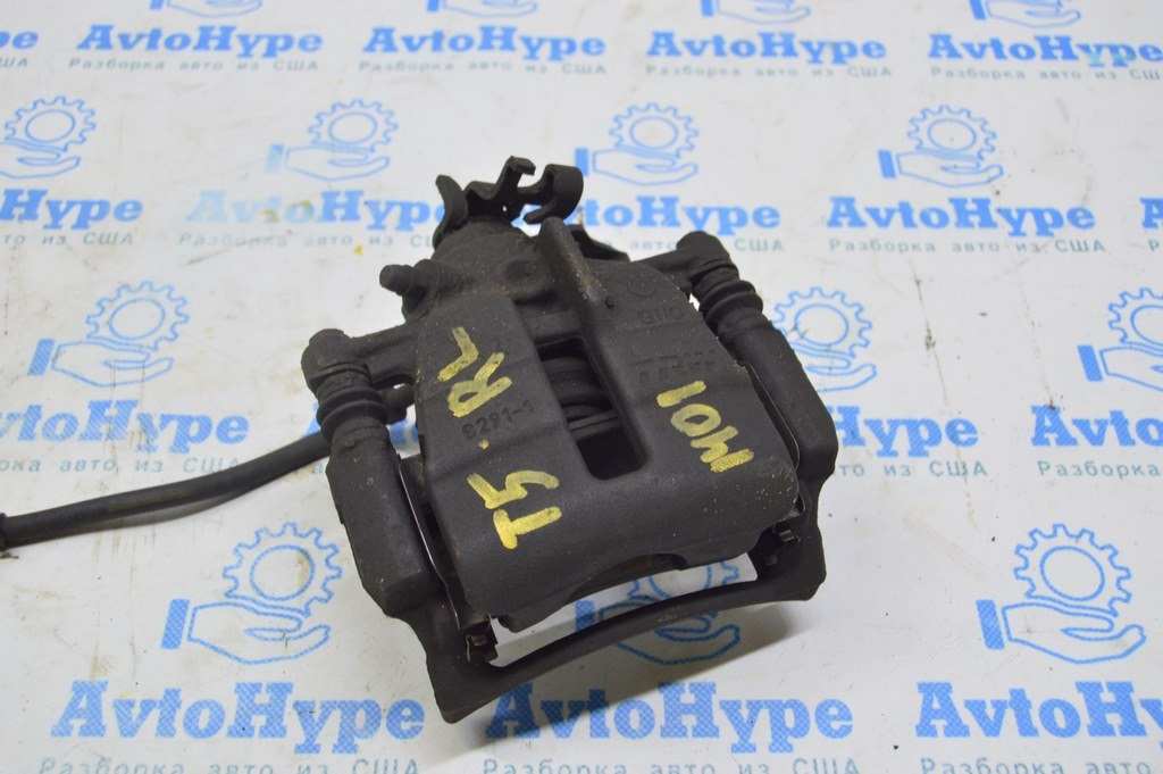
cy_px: 387
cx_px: 582
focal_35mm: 39
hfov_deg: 49.6
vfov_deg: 34.2
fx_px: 1259
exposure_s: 1/20
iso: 400
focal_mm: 26
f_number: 5.6
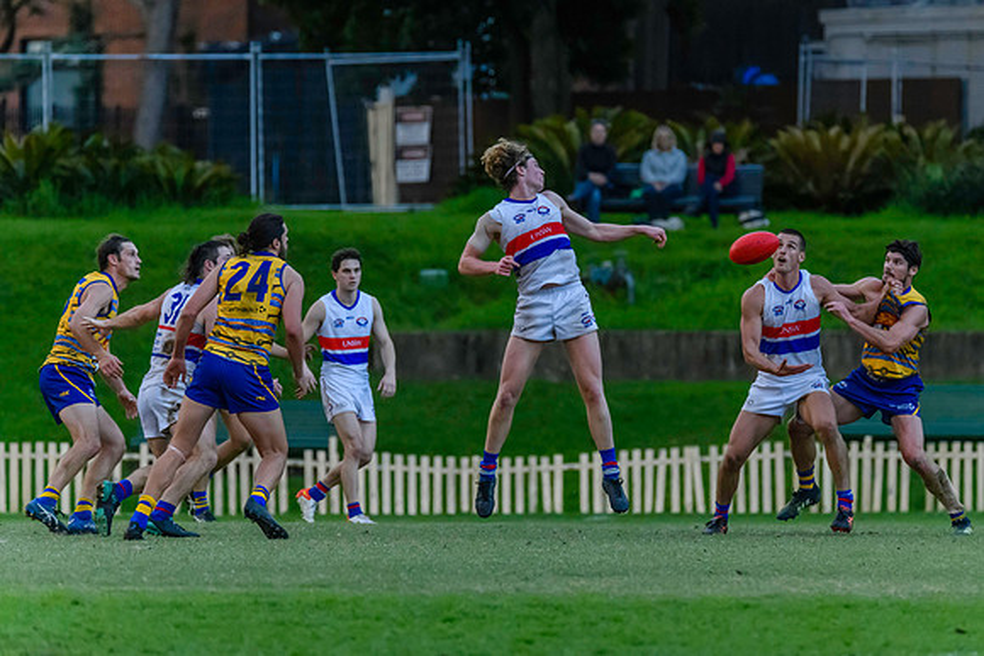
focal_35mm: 519
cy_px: 254
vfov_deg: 2.7
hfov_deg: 4.0
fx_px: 14183
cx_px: 558
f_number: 6
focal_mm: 400
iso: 10000
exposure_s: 1/1250
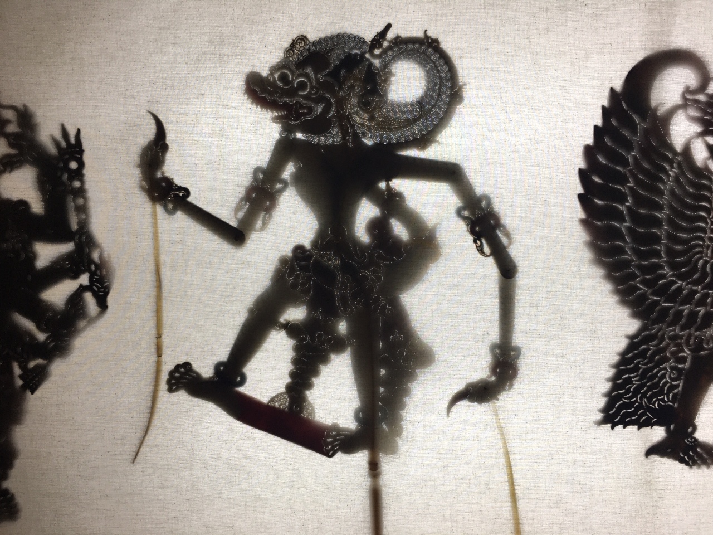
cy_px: 268
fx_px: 597
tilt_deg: -3.4
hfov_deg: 61.7
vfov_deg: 48.2
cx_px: 356
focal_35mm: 29
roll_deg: +0.3
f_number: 2.2
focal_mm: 4.15
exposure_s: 1/60
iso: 32
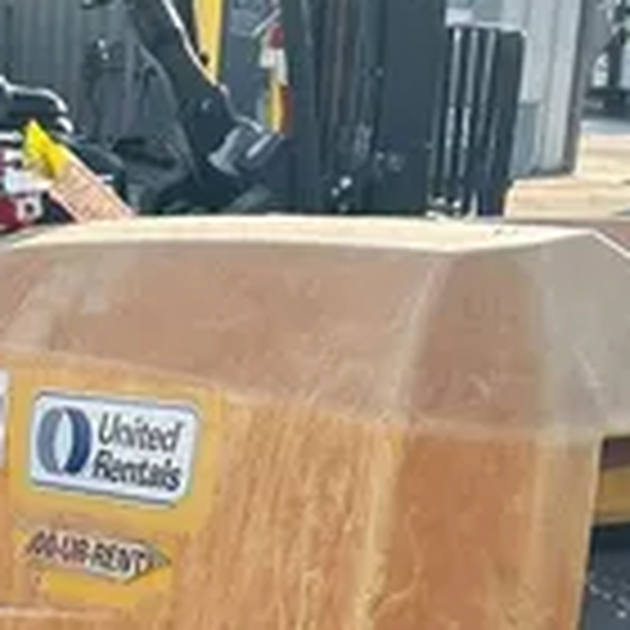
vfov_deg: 13.4
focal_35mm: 120
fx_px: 2471
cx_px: 99
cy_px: 1028
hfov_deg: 14.4
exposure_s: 1/1252
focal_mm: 5.7
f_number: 1.5
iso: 50
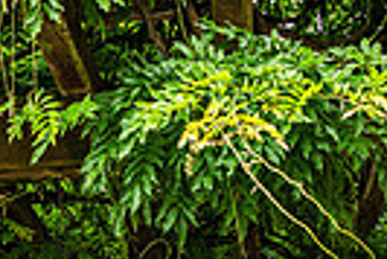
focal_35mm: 122
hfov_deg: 16.6
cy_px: 470
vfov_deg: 10.6
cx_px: 52
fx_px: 1313
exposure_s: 1/160
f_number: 8
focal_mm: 28
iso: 360
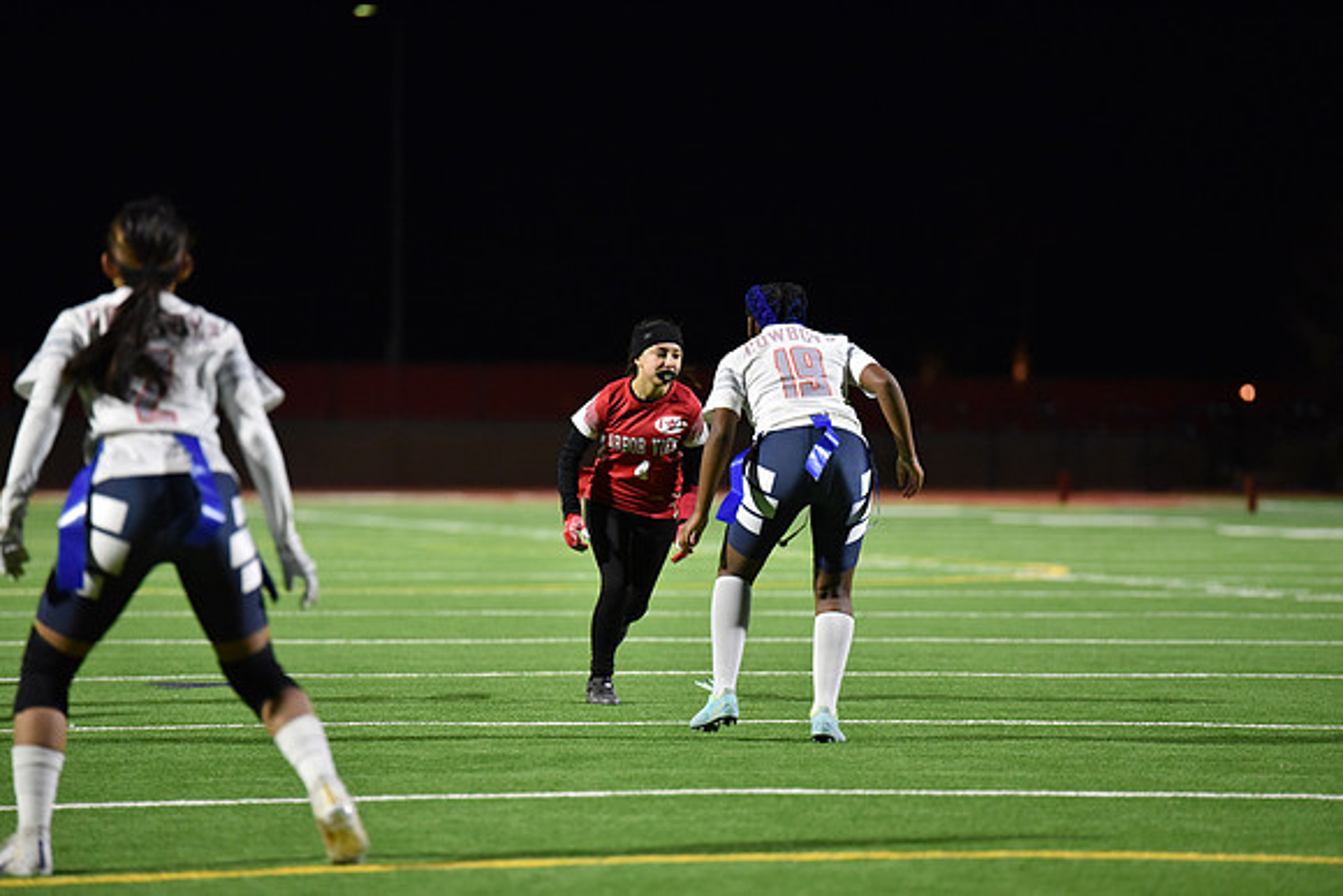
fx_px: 7463
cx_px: 672
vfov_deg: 6.9
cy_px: 448
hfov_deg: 10.3
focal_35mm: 200
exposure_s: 1/640
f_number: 2.8
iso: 5000
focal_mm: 200
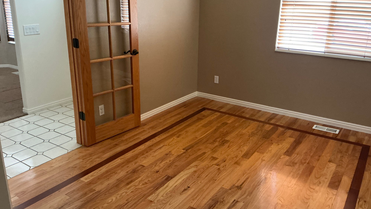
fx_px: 305
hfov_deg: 62.6
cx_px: 187
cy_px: 98
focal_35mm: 31
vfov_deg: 37.8
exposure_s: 1/40
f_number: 1.8
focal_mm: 3
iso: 320
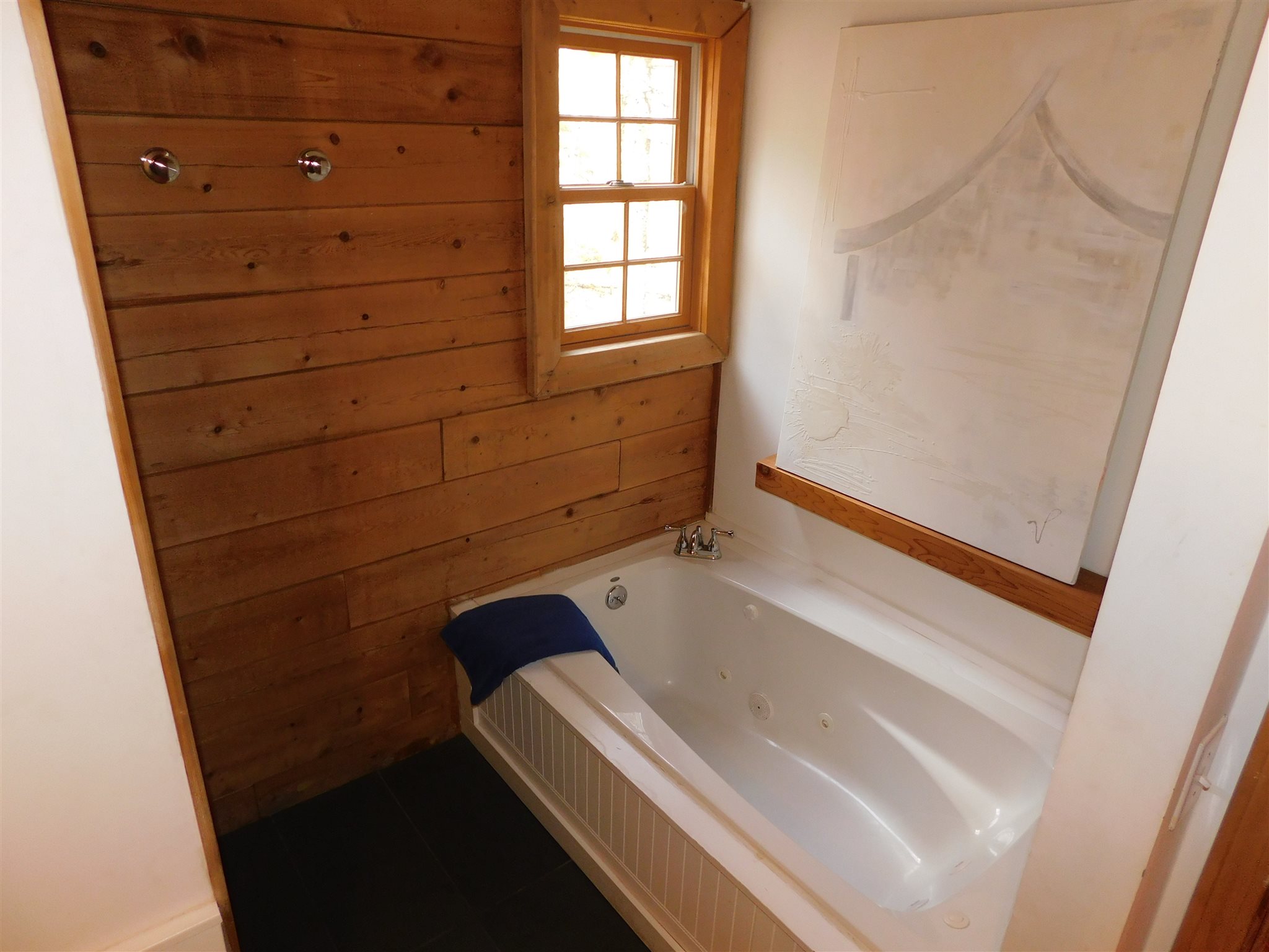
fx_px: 843
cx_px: 634
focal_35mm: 23
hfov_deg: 73.9
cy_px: 476
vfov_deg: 58.9
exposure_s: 1/30
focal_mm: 4
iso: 200
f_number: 3
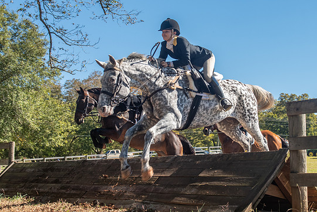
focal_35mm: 55
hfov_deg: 36.2
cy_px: 105
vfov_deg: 24.6
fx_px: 484
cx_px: 180
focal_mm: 32
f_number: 4
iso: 400
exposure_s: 1/320
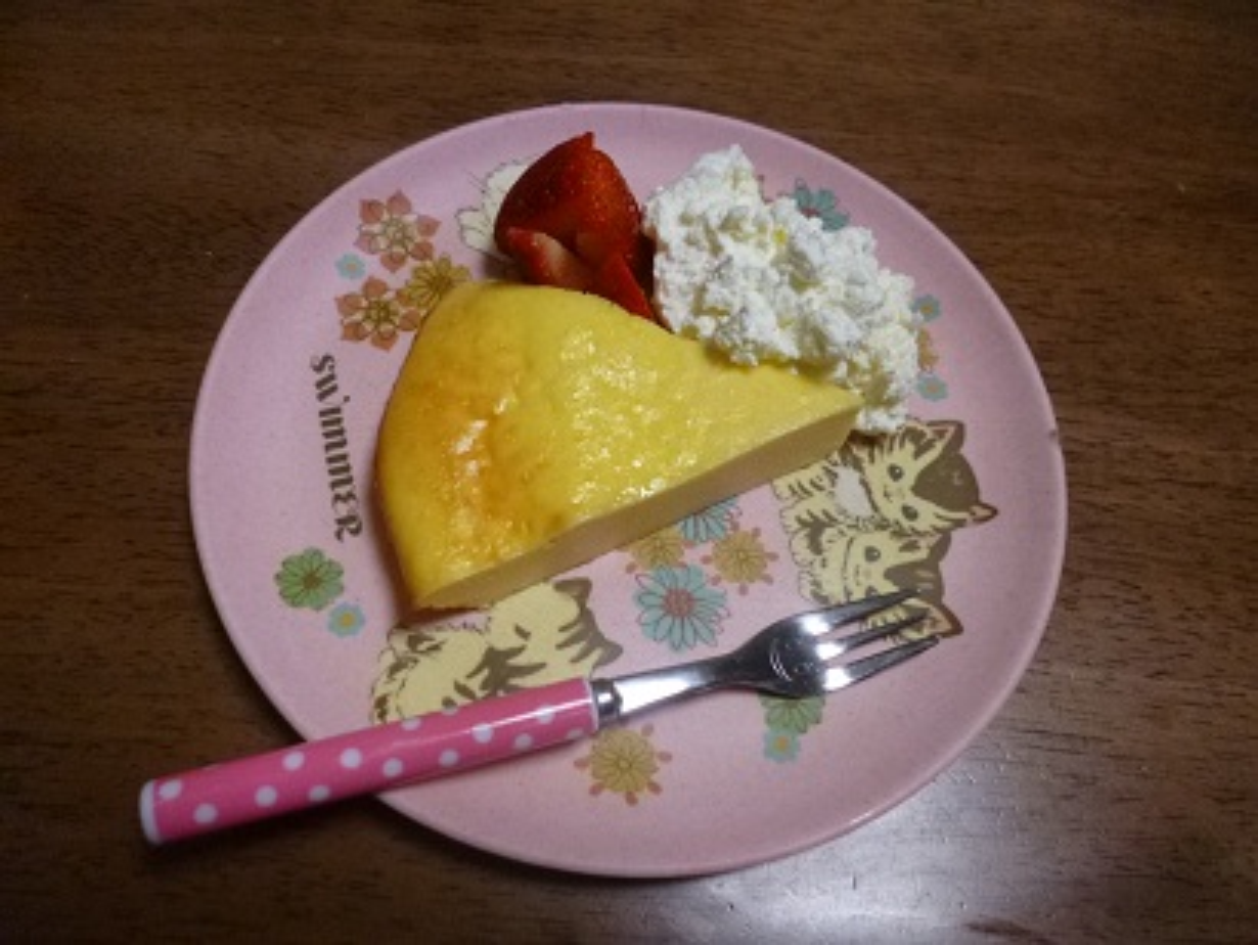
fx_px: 873
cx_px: 629
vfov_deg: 56.9
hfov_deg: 71.6
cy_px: 472
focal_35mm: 24
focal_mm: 4.3
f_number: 2.5
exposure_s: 1/50
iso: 400
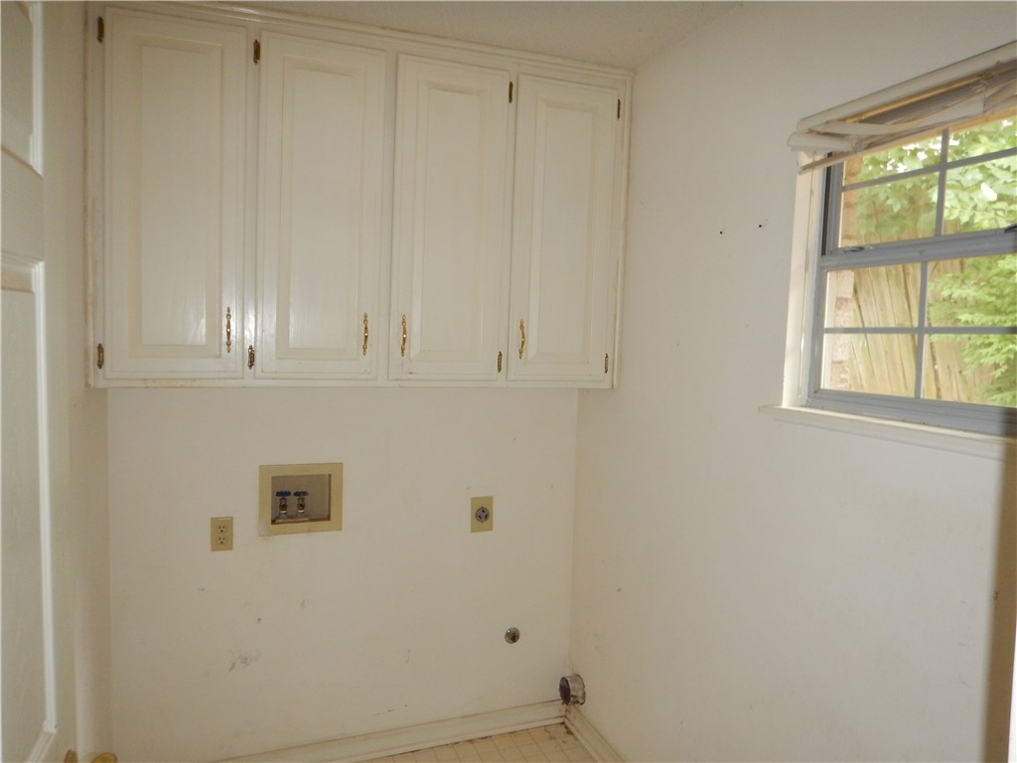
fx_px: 705
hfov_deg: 71.6
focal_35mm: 24
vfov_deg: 56.8
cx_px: 508
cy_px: 382
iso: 200
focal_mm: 4.3
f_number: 2.8
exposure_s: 1/30
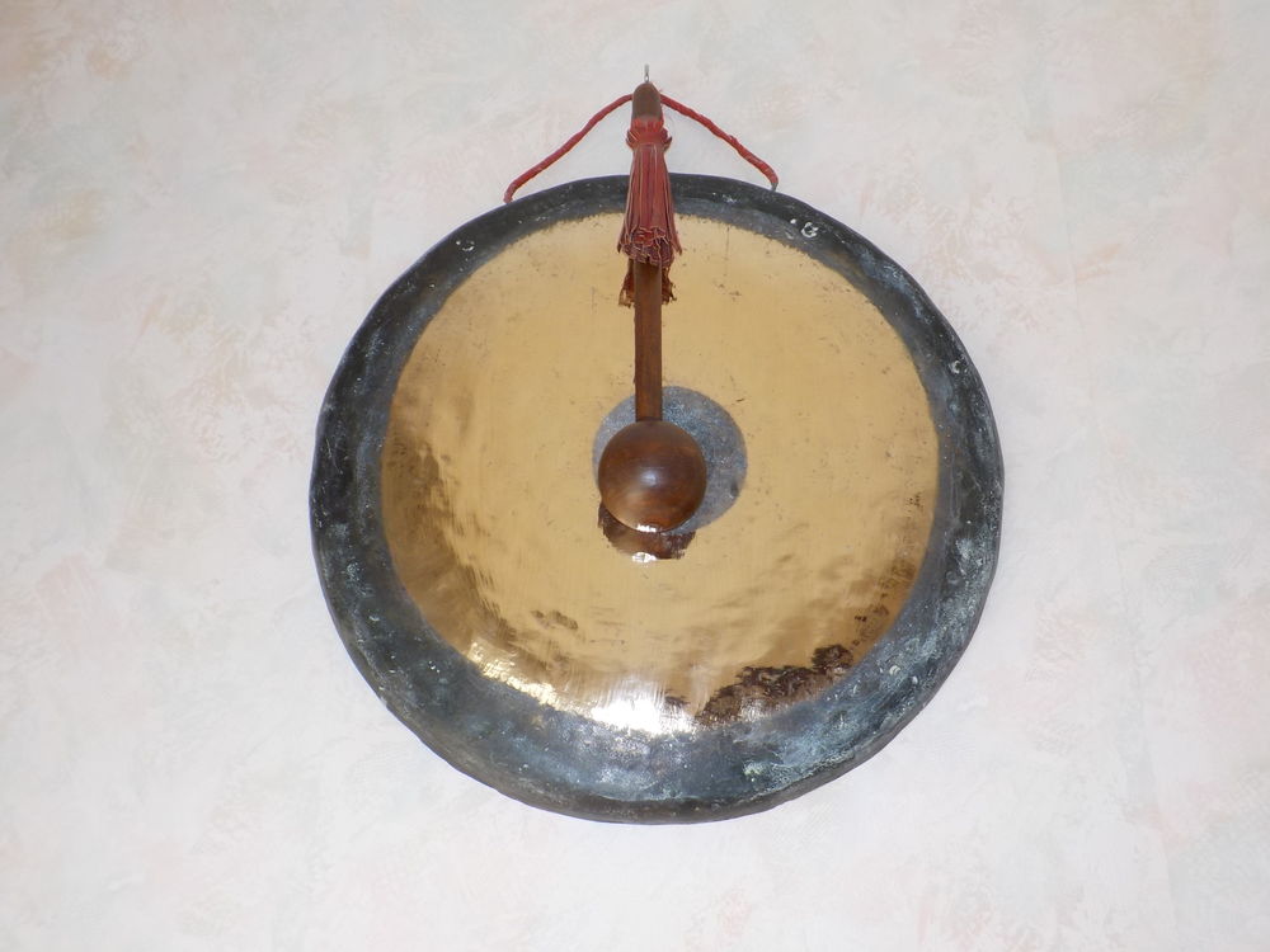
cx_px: 635
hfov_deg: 60.0
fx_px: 1101
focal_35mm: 30
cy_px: 476
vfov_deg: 46.8
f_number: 3.3
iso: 125
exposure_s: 1/200
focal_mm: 4.1
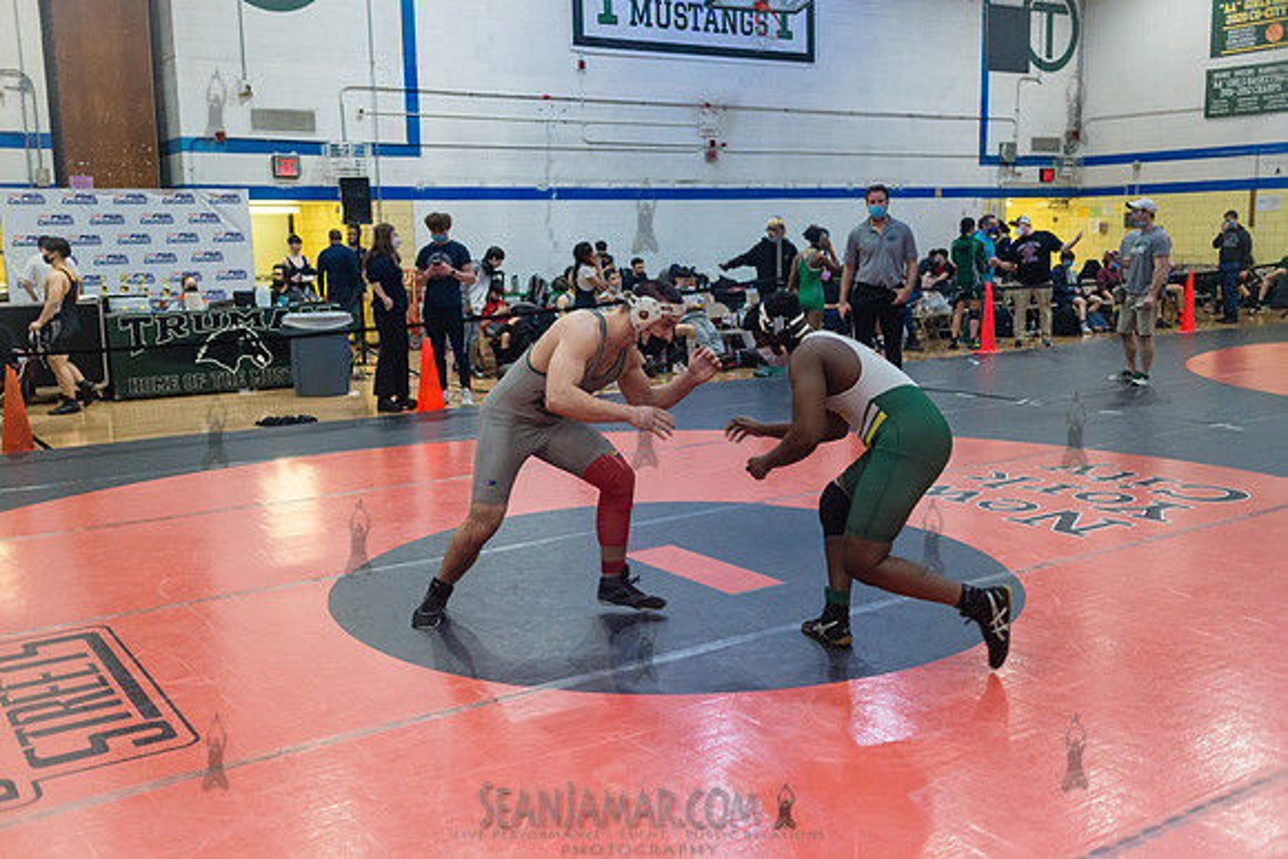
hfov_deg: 54.4
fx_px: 1252
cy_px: 430
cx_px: 644
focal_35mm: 35
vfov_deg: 37.9
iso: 4000
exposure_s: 1/320
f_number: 3.2
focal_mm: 35
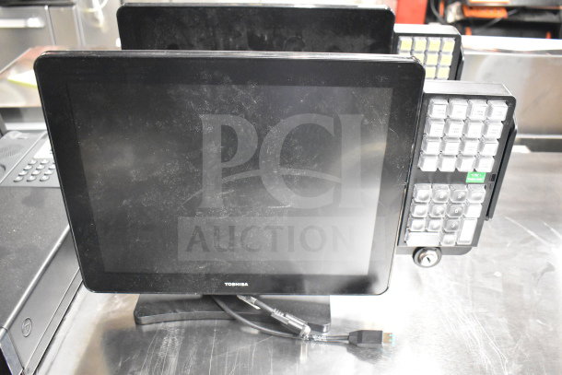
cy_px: 188
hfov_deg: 57.2
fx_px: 515
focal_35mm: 33
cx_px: 281
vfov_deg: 40.0
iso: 9000
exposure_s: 1/30
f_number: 3.8
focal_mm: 22
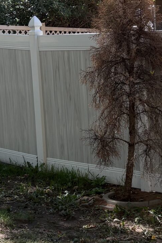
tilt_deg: -5.5
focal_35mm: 96
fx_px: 648
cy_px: 92
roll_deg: +1.8
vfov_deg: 21.2
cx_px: 144
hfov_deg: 14.1
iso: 64
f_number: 1.6
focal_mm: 5.96
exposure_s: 1/782
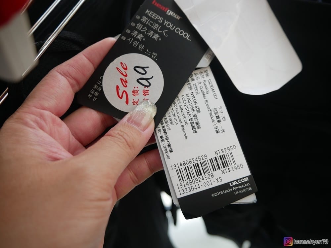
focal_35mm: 28
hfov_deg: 63.4
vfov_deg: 49.8
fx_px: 268
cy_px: 124
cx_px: 166
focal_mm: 14
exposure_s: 1/60
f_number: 3.5
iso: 250
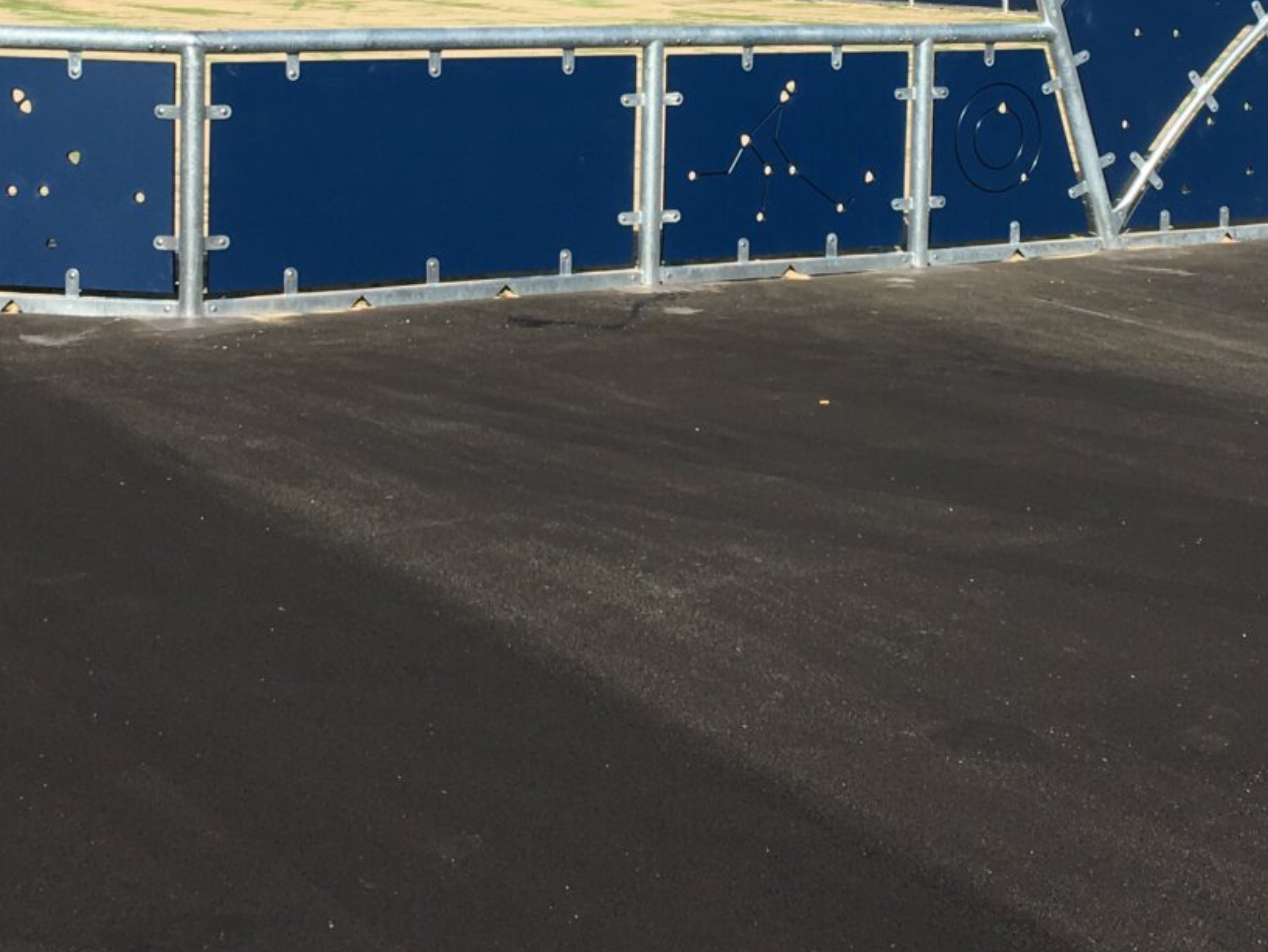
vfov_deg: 20.2
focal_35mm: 71
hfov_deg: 27.4
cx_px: 708
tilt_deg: -1.5
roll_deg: +0.3
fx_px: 2601
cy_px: 48
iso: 25
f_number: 2.2
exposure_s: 1/1538
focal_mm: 4.15
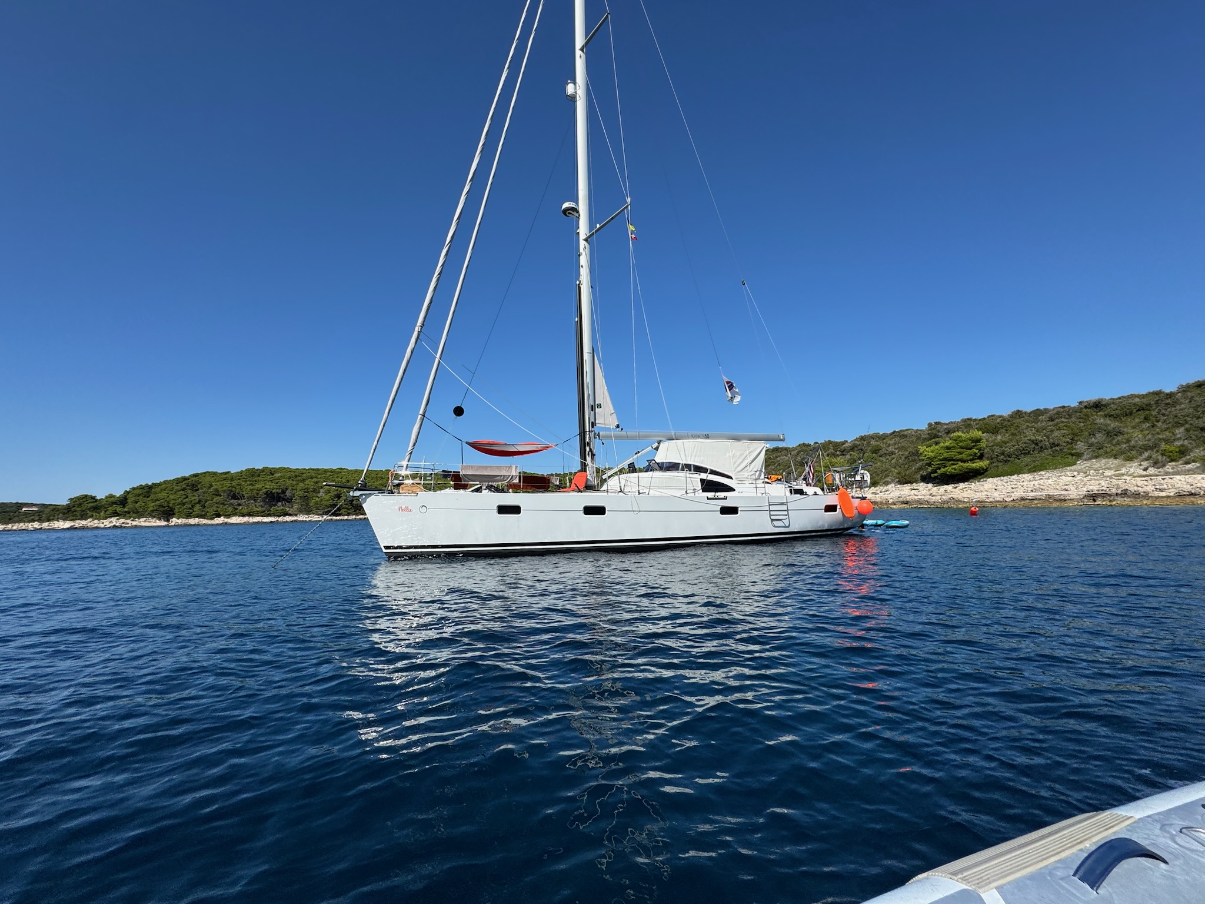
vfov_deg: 85.7
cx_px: 602
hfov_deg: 102.1
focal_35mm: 14
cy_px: 452
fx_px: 487
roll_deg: +0.3
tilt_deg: +5.3
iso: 50
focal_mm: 2.22
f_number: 2.2
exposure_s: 1/3247
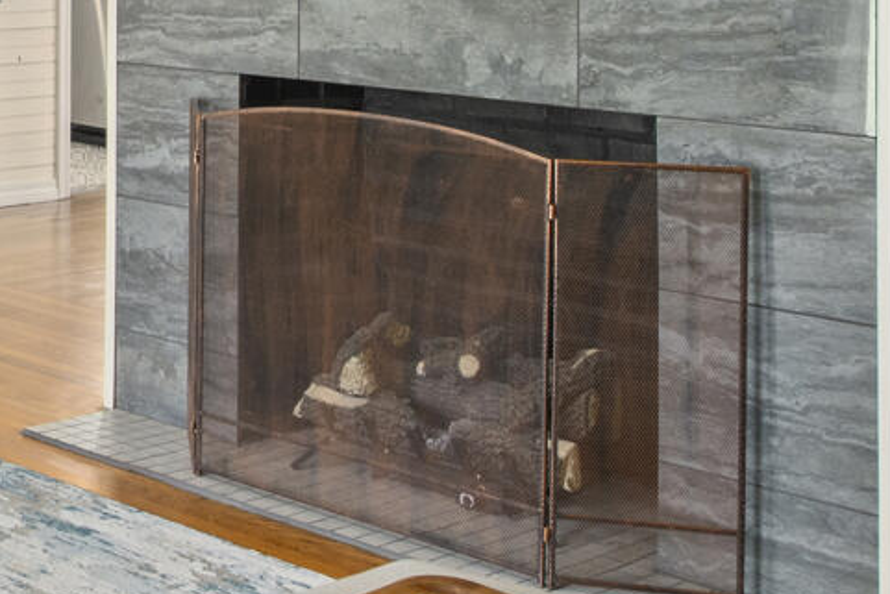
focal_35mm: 79
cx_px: -389
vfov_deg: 16.6
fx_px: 1954
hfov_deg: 22.0
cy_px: -103
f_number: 8
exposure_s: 1/2
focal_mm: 19
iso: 500
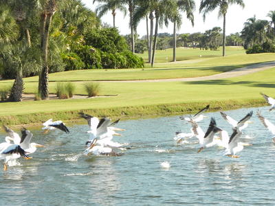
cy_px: 103
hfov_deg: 12.2
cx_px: 138
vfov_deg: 9.2
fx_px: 1287
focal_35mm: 162
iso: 160
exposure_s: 1/288
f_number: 5.6
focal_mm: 28.8
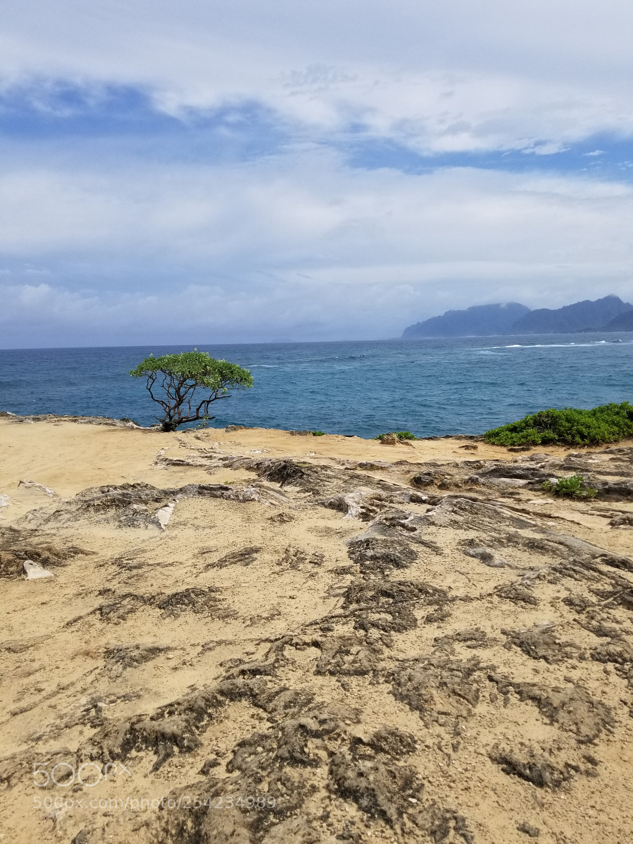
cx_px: 316
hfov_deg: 53.1
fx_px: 634
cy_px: 422
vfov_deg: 67.3
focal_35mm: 26
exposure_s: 1/4848
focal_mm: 4.25
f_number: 1.7
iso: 50
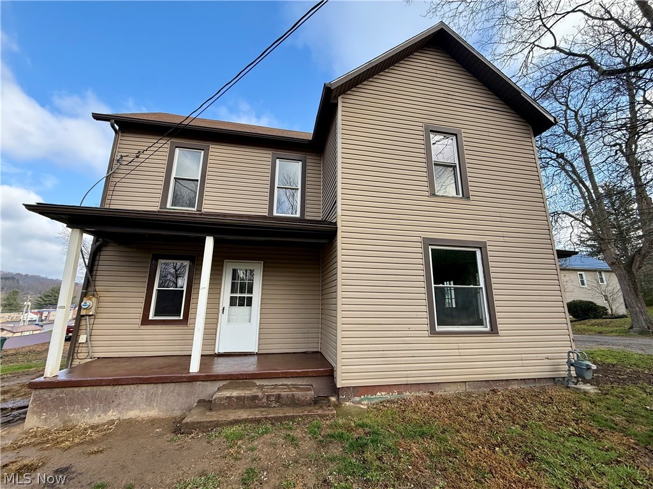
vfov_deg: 85.7
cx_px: 326
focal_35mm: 14
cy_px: 244
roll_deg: -0.9
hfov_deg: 102.1
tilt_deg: +14.2
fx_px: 264
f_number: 2.2
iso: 50
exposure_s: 1/286
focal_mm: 2.22
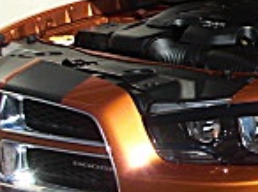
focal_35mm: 158
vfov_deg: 9.4
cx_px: 459
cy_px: 100
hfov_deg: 11.6
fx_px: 1176
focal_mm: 6.3
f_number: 2.8
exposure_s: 1/800
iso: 50
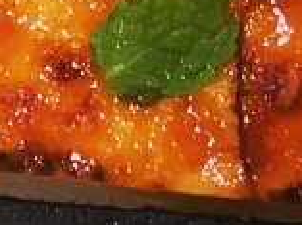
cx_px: -517
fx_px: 1741
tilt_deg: -65.7
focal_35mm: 200
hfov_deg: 8.7
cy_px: -327
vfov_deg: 7.0
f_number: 2.2
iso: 50
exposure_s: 1/30
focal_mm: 4.15
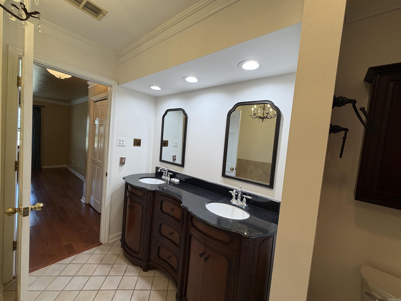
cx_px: 200
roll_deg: -5.2
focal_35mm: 14
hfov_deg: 102.1
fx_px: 162
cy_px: 150
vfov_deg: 85.7
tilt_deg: -3.6
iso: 160
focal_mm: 2.22
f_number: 2.2
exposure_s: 1/120
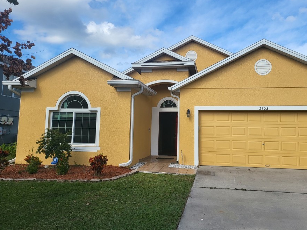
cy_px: 107
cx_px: 176
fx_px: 248
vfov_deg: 49.7
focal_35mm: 28
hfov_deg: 63.2
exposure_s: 1/2016
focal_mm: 5
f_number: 1.8
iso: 40
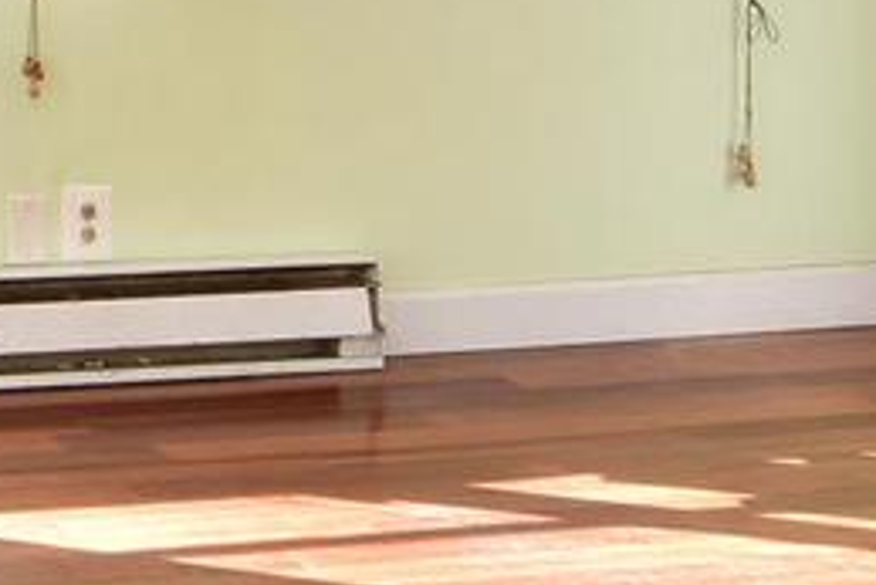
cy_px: -318
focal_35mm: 100
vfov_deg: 12.9
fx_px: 2435
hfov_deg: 17.7
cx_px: -538
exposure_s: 1/80
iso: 400
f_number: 8
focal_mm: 12
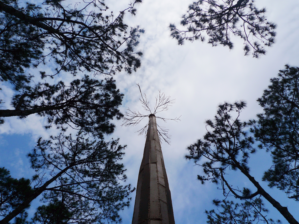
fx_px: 207
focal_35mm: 24
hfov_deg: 71.6
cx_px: 150
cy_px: 112
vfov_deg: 56.8
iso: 80
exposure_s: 1/800
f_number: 5
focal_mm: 5.1
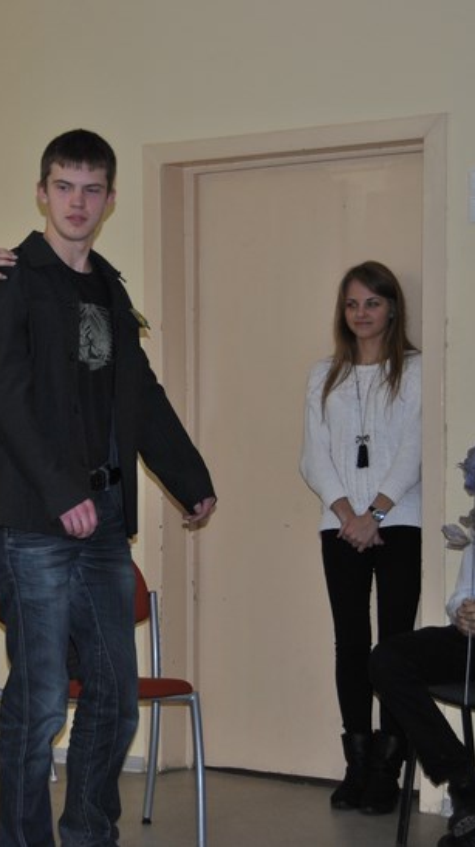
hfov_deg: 14.4
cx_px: 12
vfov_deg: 25.7
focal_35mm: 83
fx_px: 1857
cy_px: 424
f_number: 4.5
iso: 200
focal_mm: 35
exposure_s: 1/60
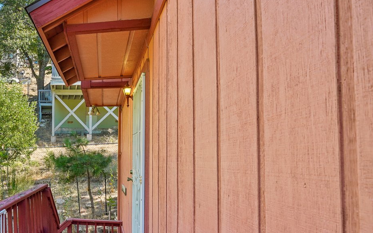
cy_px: 160
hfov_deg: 59.2
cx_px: 43
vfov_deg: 45.2
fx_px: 274
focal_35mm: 27
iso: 100
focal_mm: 12
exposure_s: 1/30
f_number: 8
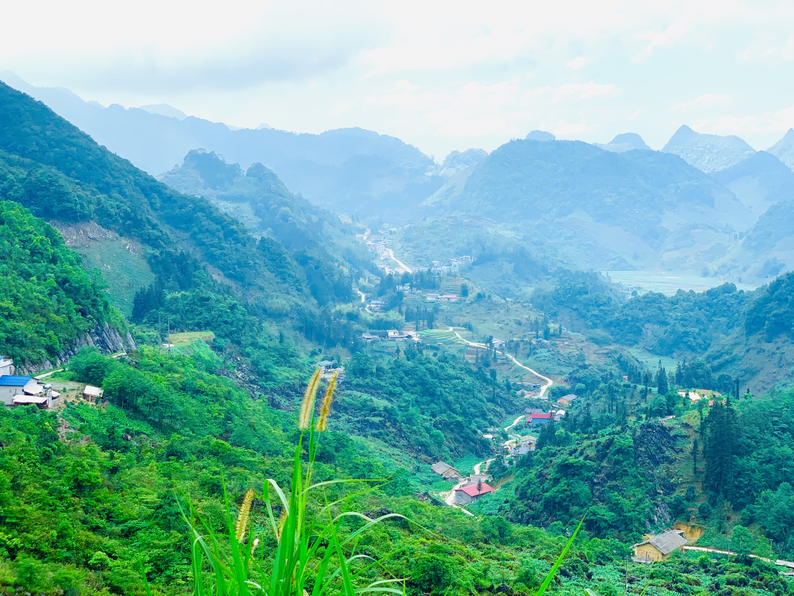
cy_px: 298
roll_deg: -3.2
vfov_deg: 28.0
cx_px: 397
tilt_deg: -7.6
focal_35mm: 52
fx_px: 1193
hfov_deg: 36.8
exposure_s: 1/564
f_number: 2.4
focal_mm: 6
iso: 16
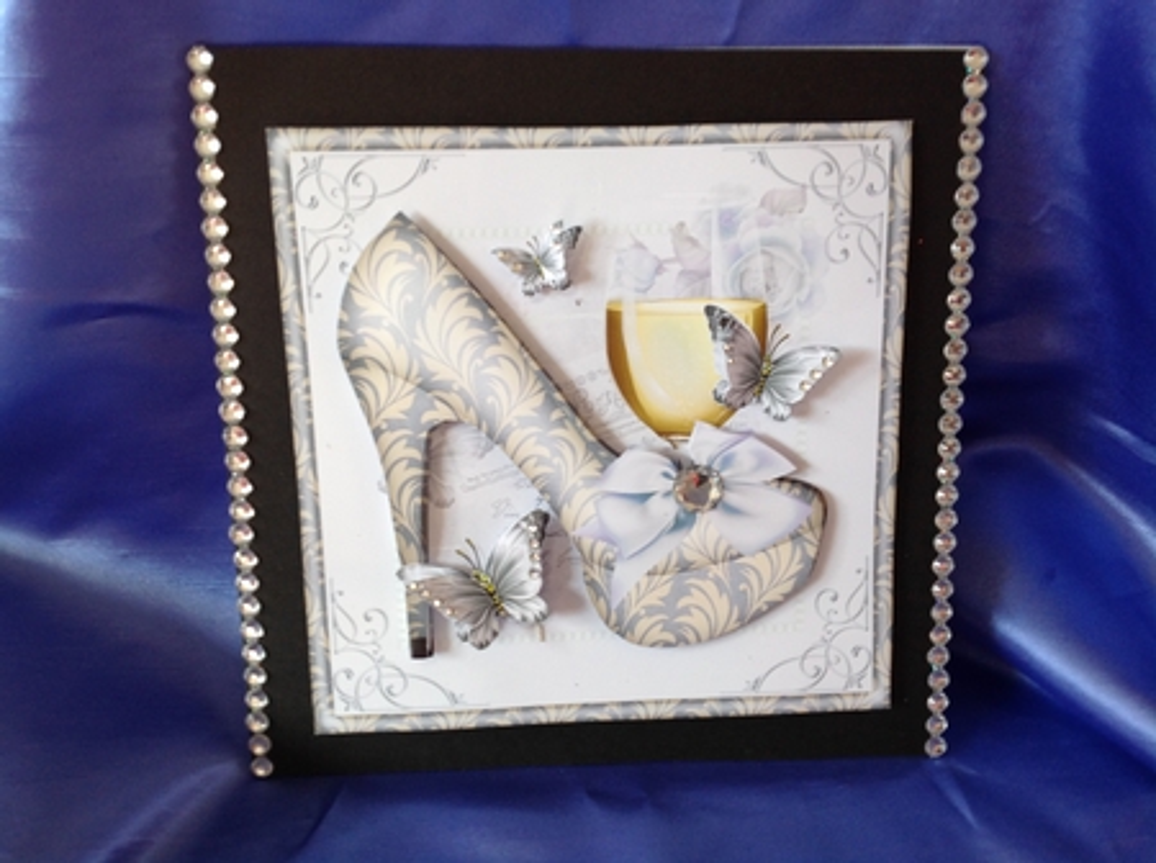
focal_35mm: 35
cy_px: 432
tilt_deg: -36.4
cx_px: 578
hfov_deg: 52.7
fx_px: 1167
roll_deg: -0.7
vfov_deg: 40.6
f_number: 2.4
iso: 50
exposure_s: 1/17
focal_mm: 4.28
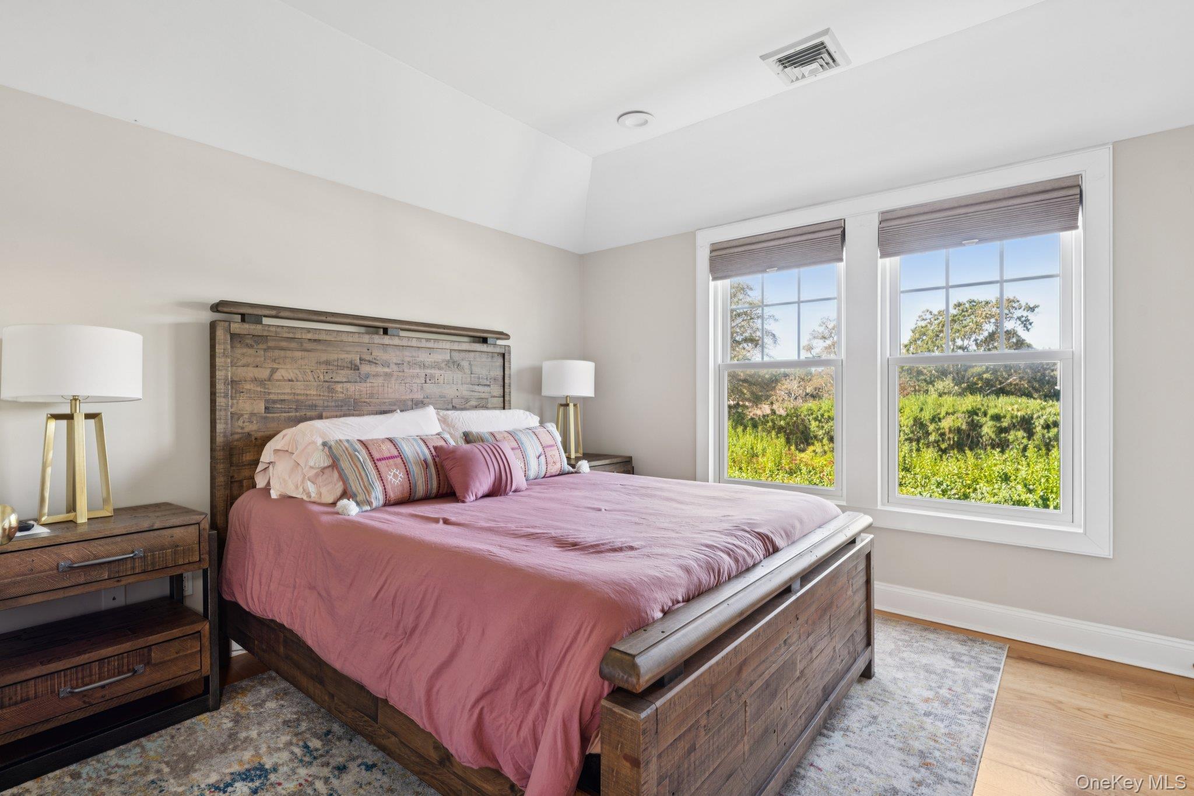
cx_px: 597
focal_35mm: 17
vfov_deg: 70.4
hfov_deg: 93.3
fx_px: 564
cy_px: 398
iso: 125
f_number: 8
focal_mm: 17
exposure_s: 1/3.33
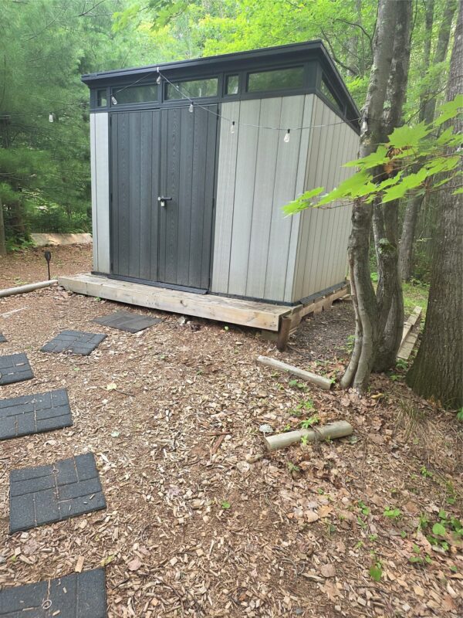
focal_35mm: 23
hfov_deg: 58.9
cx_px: 232
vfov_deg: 73.9
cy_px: 309
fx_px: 410
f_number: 1.7
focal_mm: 6.3
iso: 160
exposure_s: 1/180
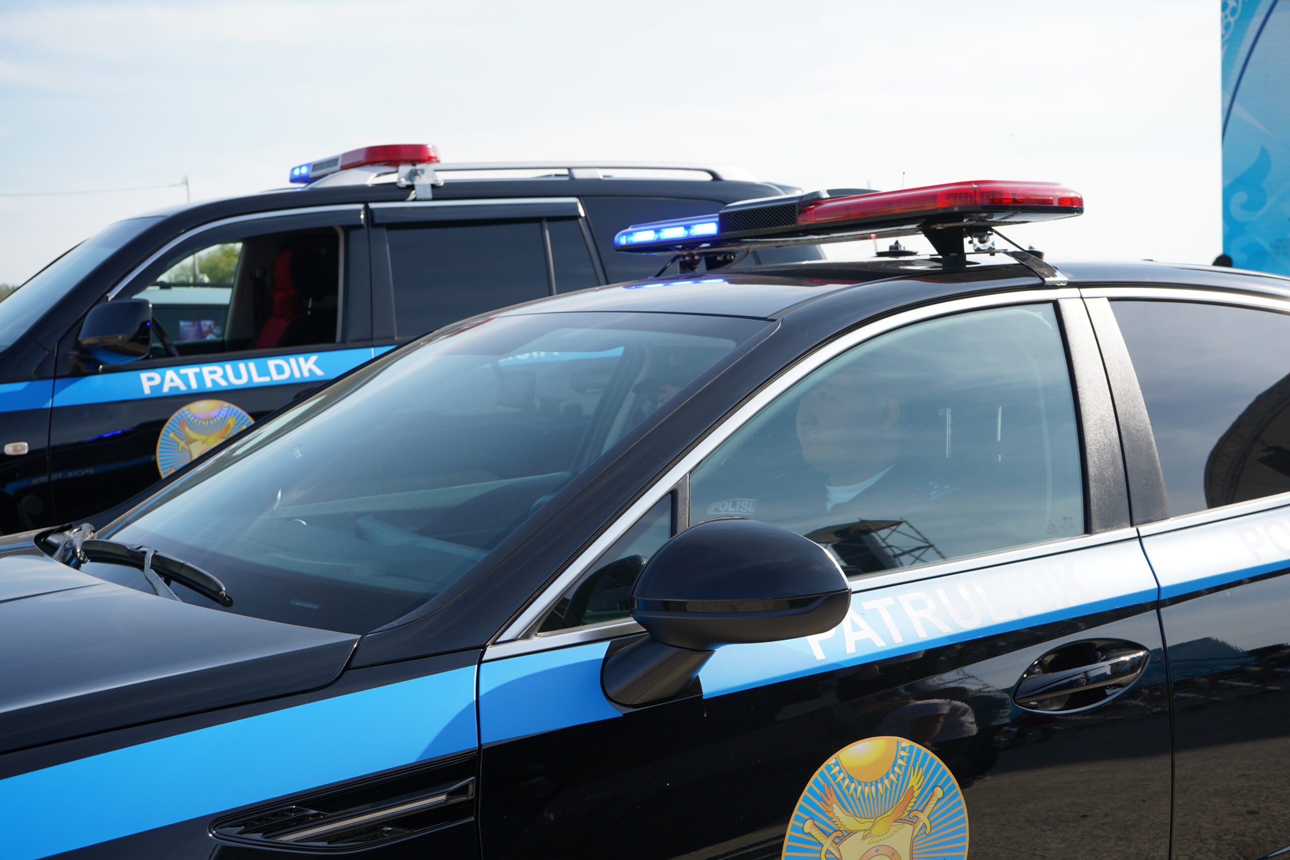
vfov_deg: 31.2
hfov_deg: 45.4
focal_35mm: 43
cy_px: 430
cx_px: 645
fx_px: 1541
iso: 100
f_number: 7.1
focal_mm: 43
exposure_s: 1/160
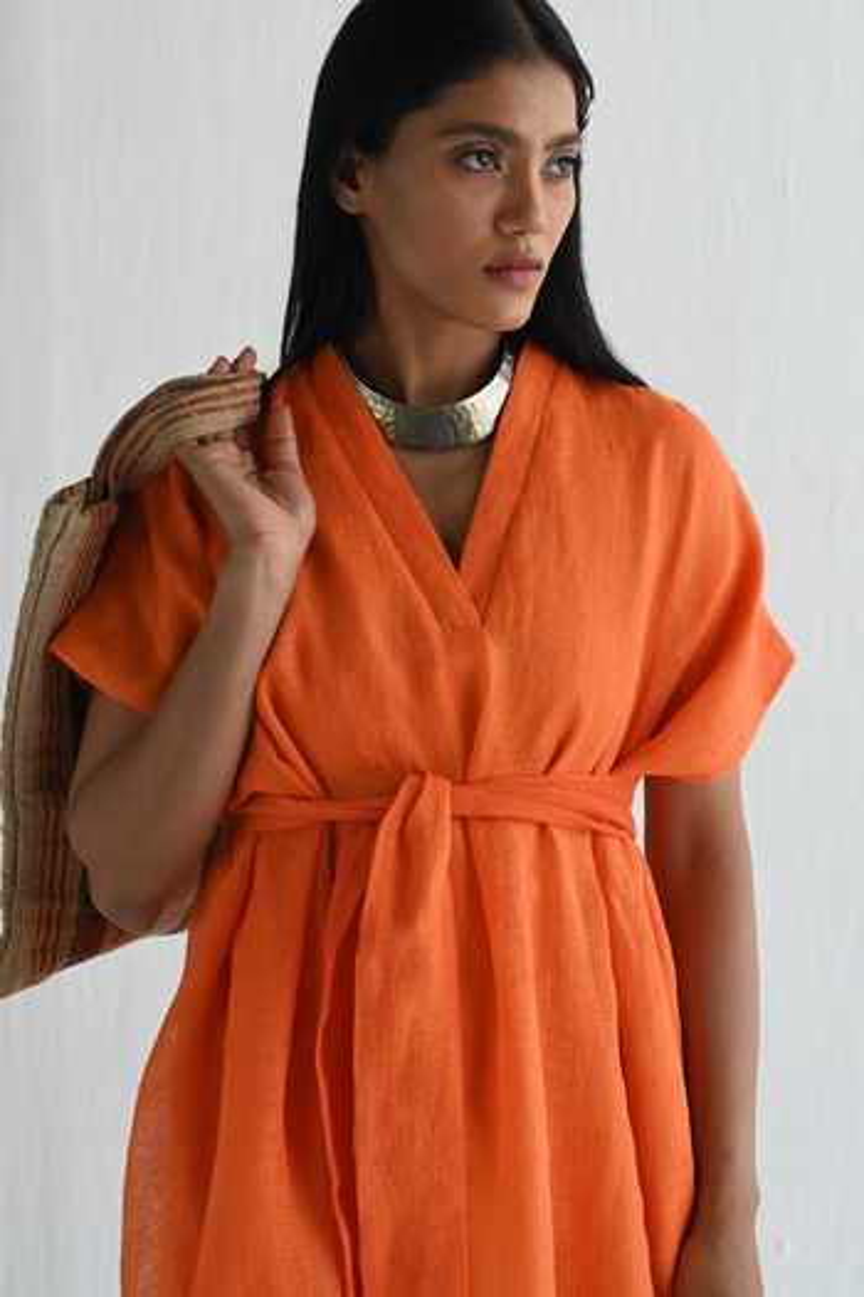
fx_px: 2700
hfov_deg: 18.2
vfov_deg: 27.0
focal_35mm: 75
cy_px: 648
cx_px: 432
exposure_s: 1/250
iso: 1000
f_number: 5.6
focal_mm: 50
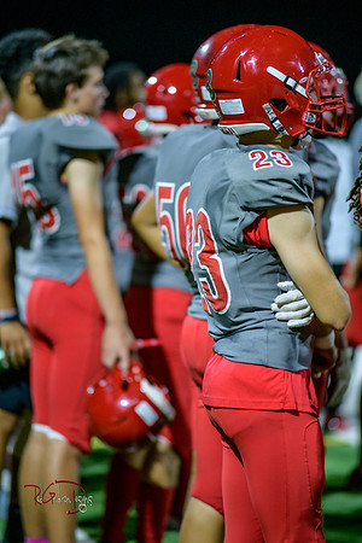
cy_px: 272
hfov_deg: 6.9
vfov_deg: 10.3
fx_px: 3016
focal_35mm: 200
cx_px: 181
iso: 1600
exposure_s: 1/250
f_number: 2.8
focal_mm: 200
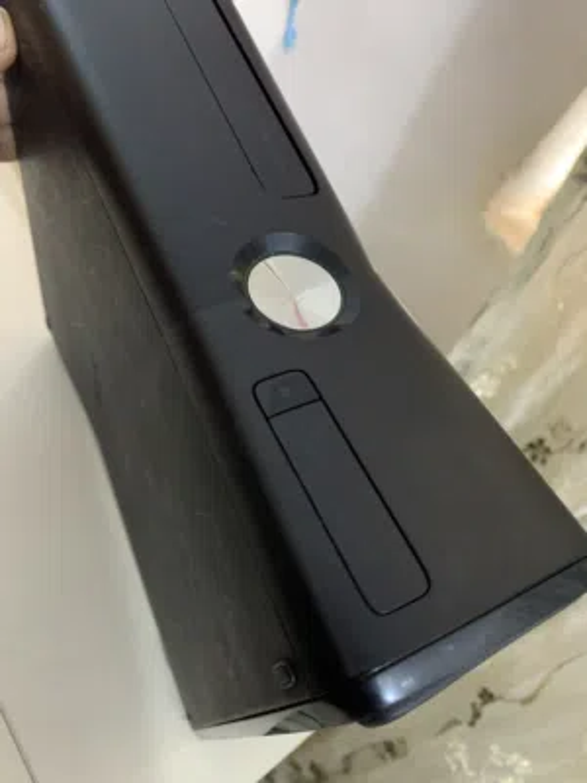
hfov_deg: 53.1
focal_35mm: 26
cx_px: 294
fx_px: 588
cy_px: 392
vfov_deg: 67.3
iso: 400
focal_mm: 4.25
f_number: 1.8
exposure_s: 1/40
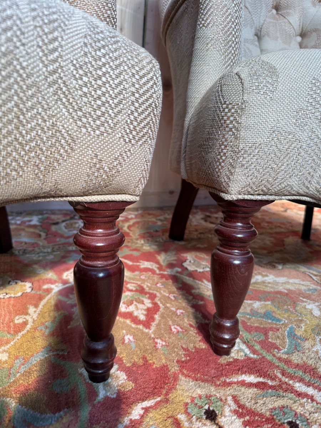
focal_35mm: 24
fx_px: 297
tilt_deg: -13.6
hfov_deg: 56.8
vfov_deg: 71.6
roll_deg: -3.5
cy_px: 214
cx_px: 160
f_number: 1.78
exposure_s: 1/100
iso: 50
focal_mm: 6.76
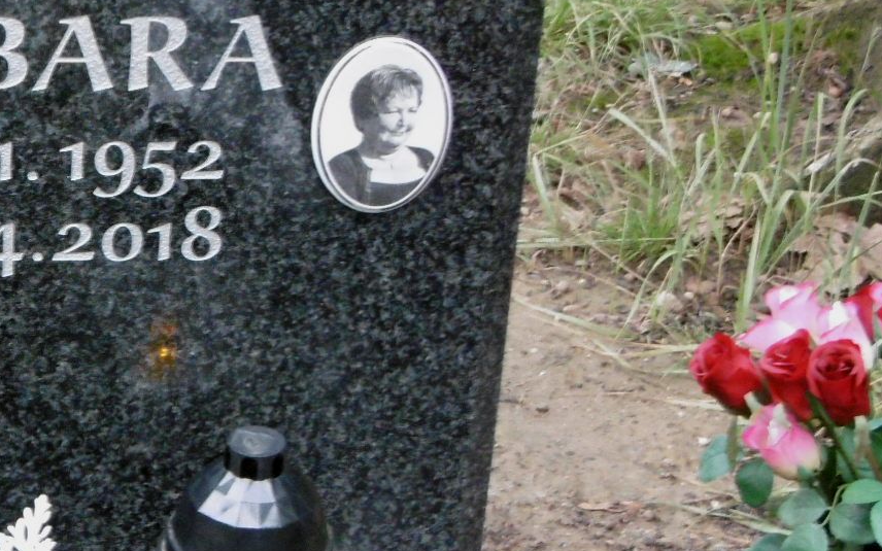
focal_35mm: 109
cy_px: 244
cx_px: 31
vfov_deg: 12.0
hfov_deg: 18.7
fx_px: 2620
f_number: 3.8
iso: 400
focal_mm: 7.7
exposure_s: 1/30
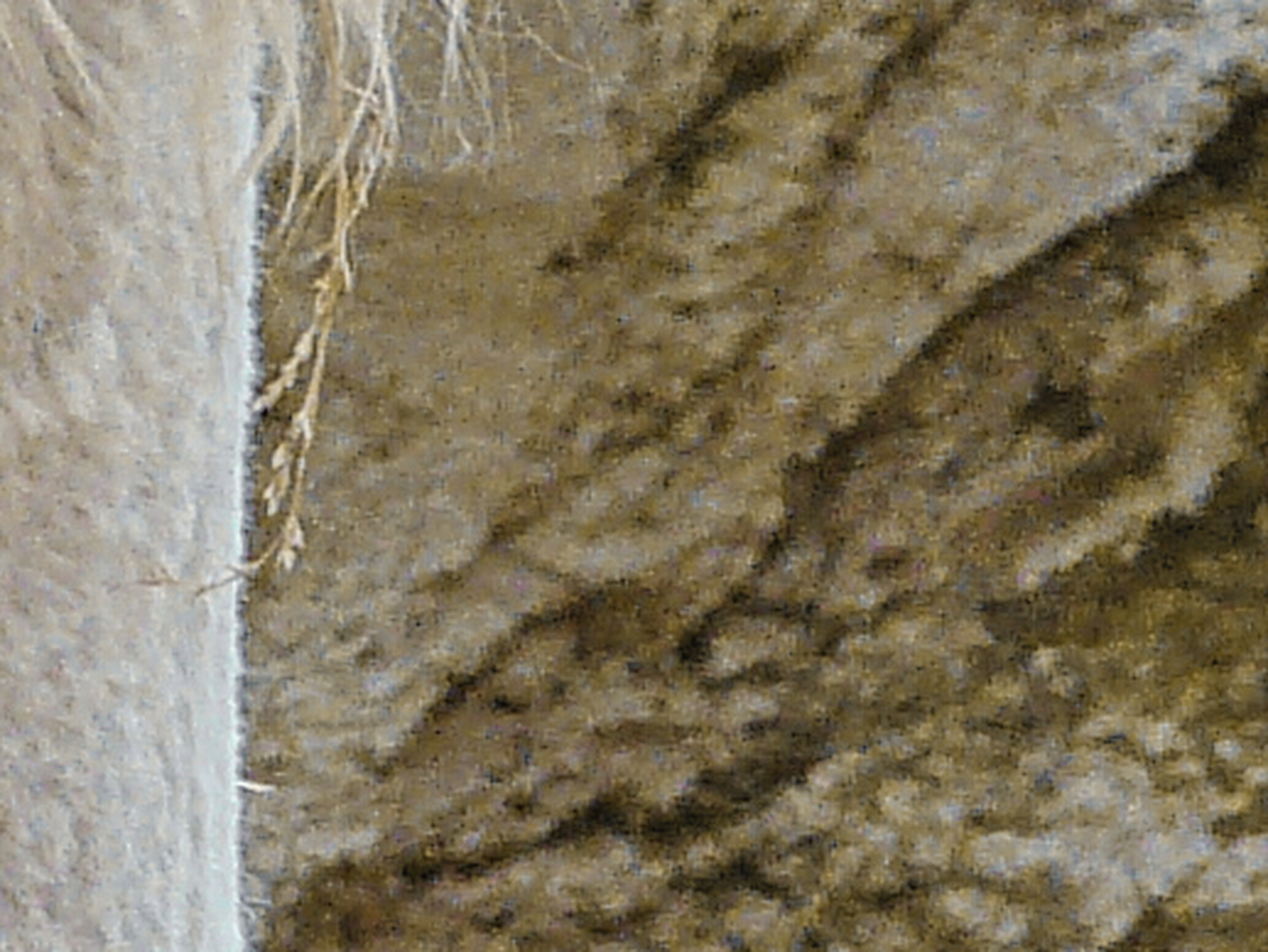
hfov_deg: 1.1
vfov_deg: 0.8
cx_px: -464
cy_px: -255
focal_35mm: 1794
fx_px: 65730
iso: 100
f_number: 5.6
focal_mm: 46.7
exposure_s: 1/250
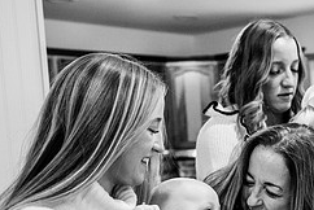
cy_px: 216
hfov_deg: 24.5
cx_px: 310
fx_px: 690
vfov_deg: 16.9
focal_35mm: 79
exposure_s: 1/250
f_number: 2.8
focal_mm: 33
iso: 2000
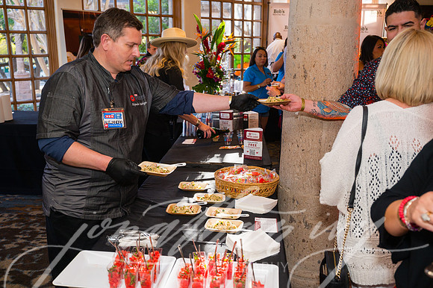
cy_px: 144
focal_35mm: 35
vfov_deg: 37.8
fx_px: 421
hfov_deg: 54.5
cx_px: 216
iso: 640
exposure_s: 1/200
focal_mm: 35
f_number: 4.5
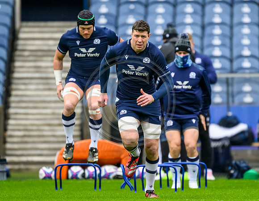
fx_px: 6605
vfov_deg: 1.7
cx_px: 141
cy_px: 101
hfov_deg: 2.2
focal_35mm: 872
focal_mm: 784
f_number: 5.6
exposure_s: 1/1250
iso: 6400
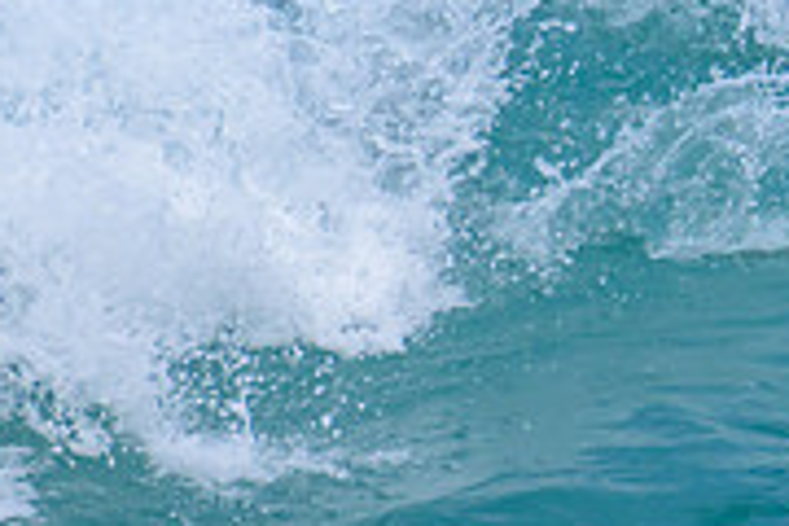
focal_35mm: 3503
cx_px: 1521
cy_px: 120
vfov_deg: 0.4
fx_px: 76768
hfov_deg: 0.6
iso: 1400
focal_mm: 800
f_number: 11
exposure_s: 1/2000
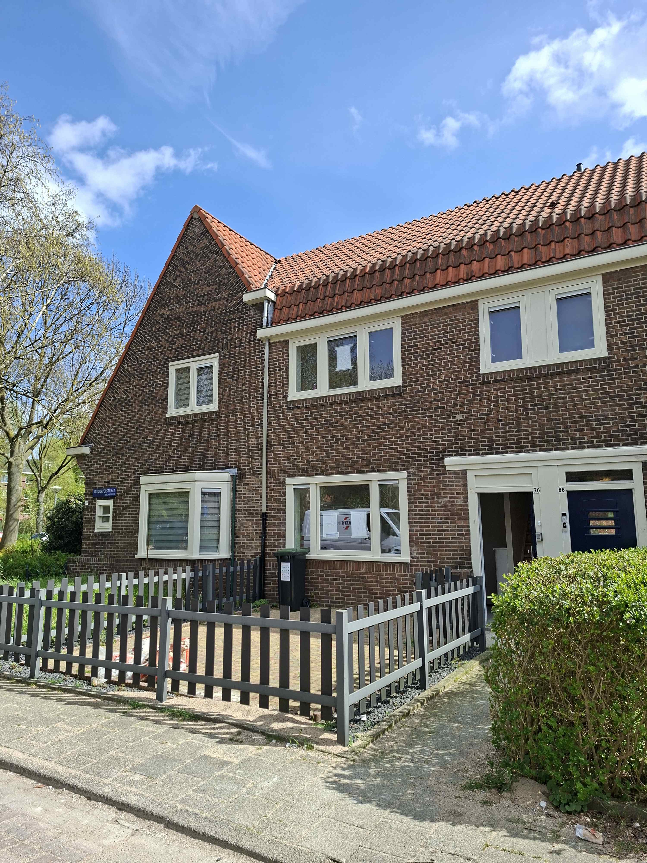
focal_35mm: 23
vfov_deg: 73.9
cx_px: 324
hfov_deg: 58.9
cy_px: 432
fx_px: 573
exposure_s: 1/1473
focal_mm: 5.54
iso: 50
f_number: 1.8
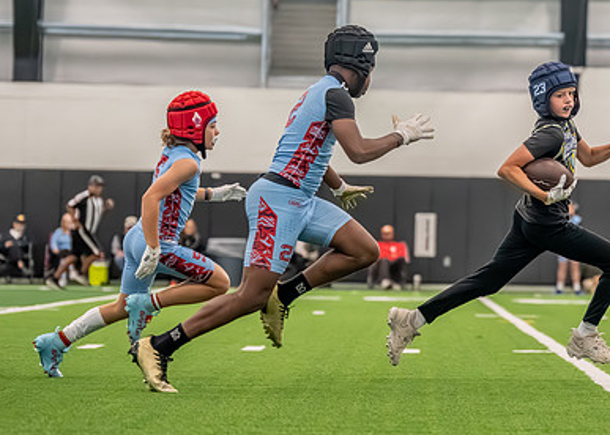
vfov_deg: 7.6
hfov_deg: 10.7
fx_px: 3255
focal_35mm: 188
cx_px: 523
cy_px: 144
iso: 6400
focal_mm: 100
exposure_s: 1/1000
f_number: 2.8
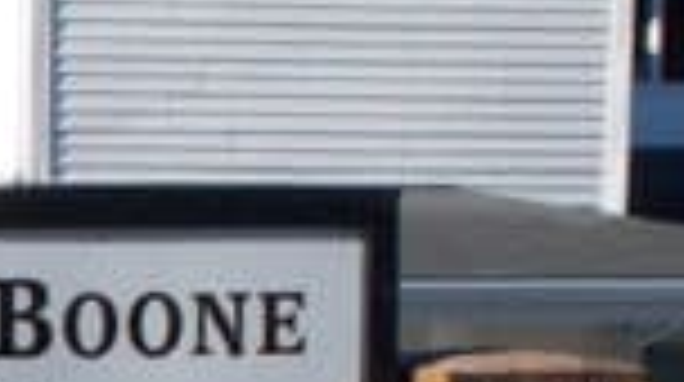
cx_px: -320
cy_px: 485
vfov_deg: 5.0
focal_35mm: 243
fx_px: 4401
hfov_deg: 8.7
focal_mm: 7.9
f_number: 10.6
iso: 80
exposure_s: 1/80
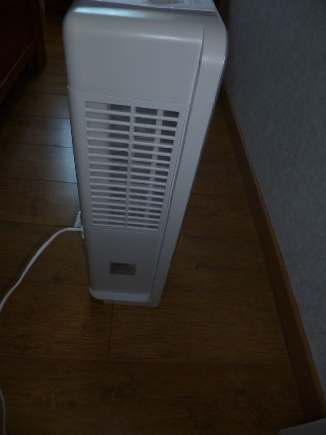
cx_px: 163
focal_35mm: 24
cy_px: 218
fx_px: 301
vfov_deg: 71.6
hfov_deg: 56.8
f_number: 2.5
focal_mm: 4.3
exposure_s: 1/60
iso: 100
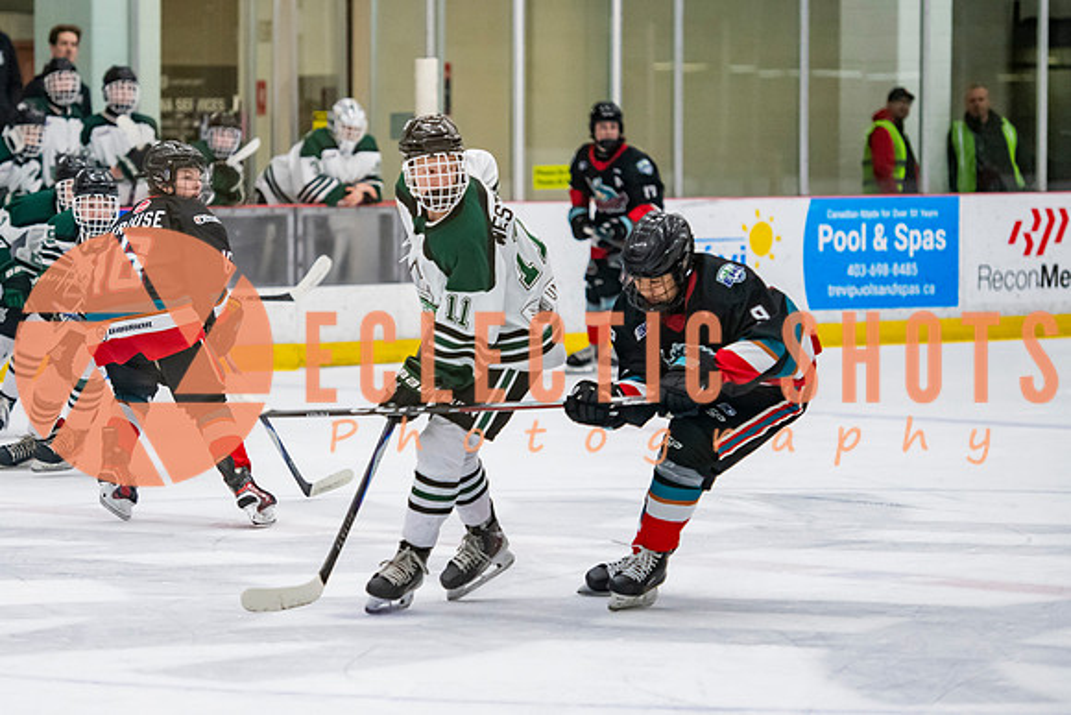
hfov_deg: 10.8
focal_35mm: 190
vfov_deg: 7.2
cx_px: 342
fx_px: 5666
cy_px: 325
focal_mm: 122
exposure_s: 1/640
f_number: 3.2
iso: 2000
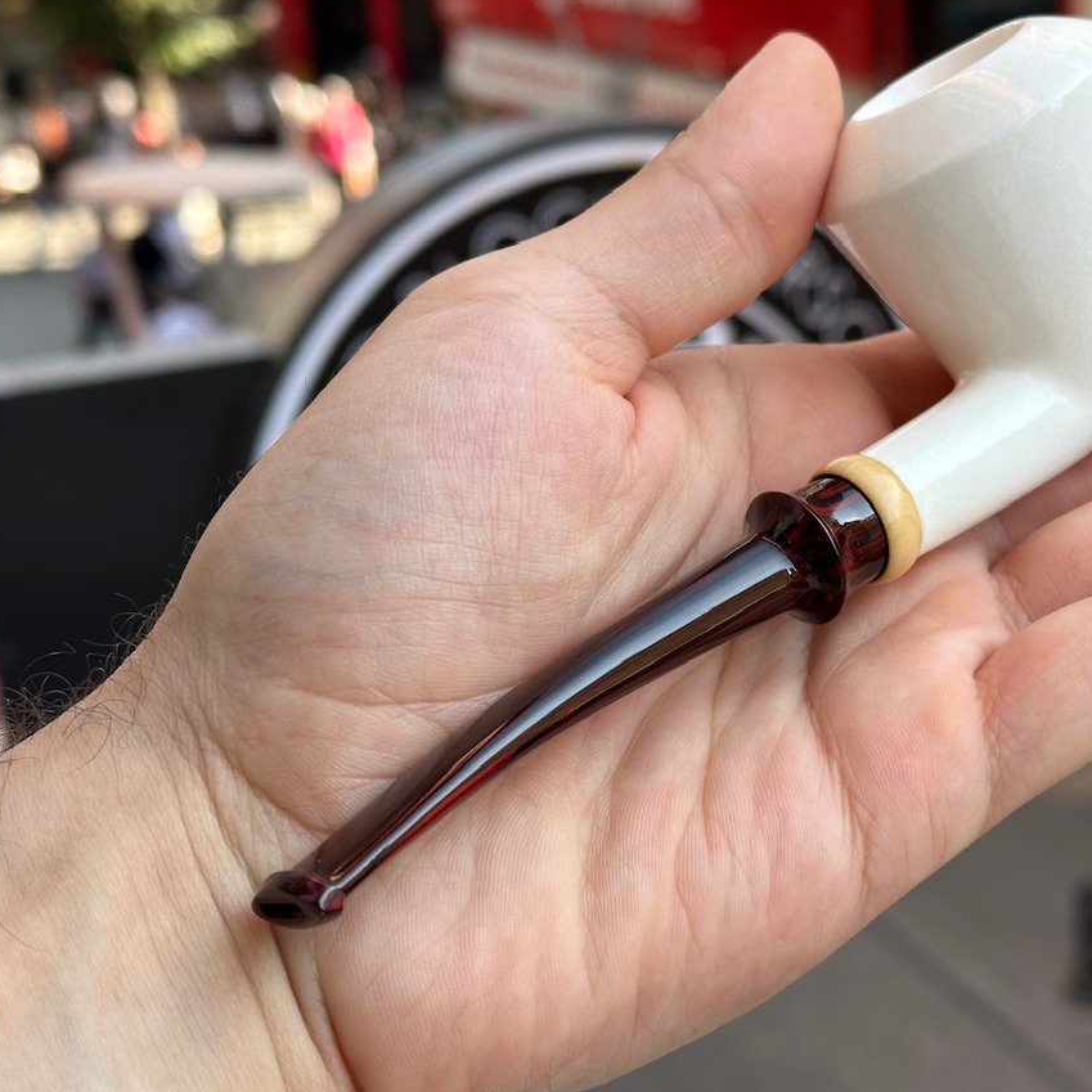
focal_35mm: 64
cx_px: 704
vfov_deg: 26.9
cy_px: 500
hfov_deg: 26.8
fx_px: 2284
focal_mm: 6.86
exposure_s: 1/601
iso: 64
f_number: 1.78
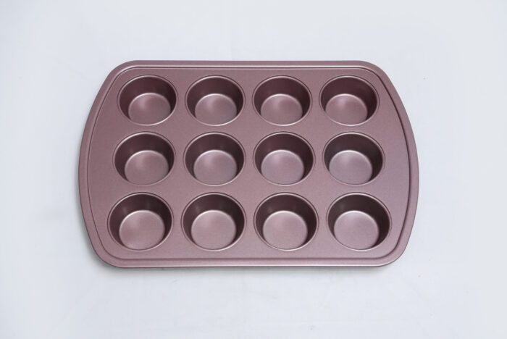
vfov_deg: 22.3
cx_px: 254
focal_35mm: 61
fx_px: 860
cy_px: 170
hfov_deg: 32.9
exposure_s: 1/160
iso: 6400
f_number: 16
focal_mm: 61
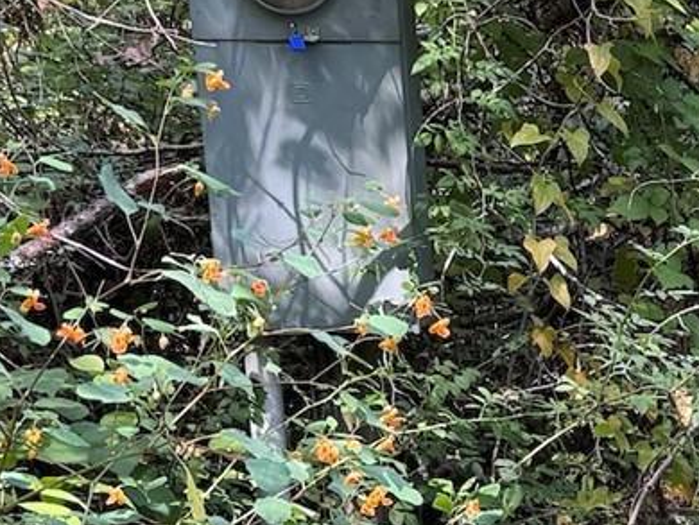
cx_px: 1025
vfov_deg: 11.6
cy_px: 591
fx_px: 2546
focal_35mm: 126
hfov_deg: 14.6
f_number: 1.78
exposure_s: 1/121
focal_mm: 6.76
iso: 64
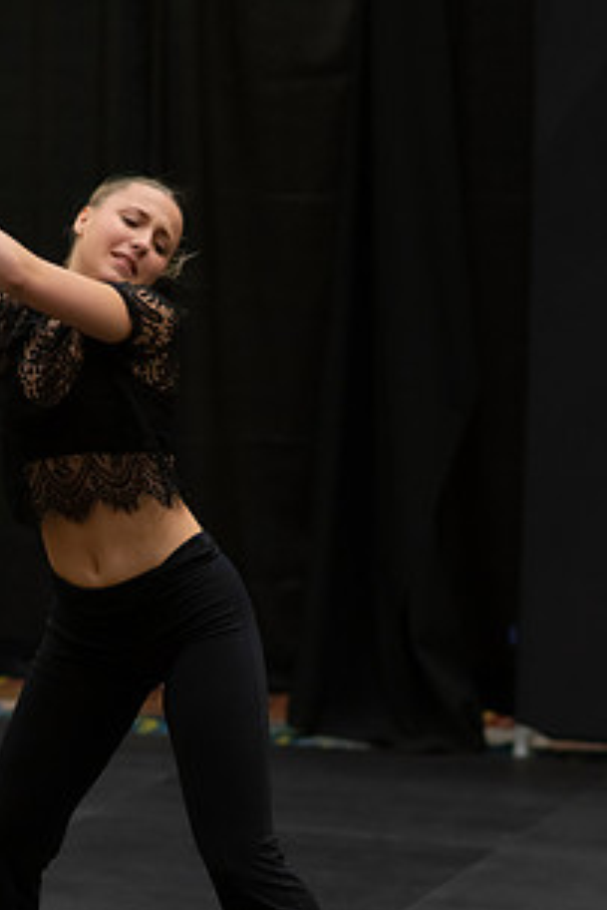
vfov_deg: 10.9
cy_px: 575
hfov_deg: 7.3
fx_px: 4749
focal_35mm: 188
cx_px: 197
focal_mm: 85
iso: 1250
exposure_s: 1/640
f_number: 2
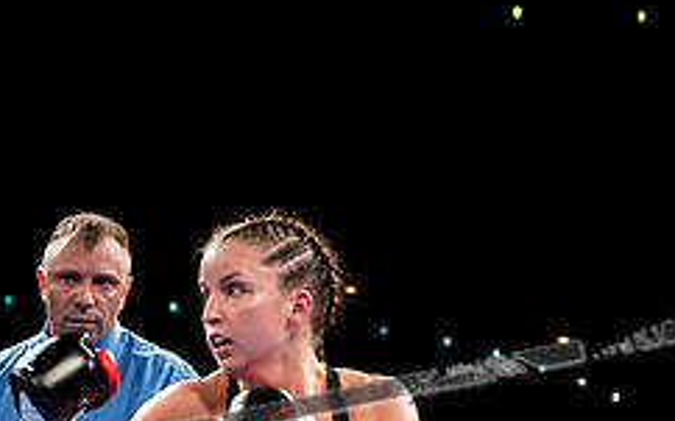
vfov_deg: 8.4
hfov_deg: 13.5
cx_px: 128
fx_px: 2832
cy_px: 478
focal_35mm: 154
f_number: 4
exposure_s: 1/800
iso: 3200
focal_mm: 63
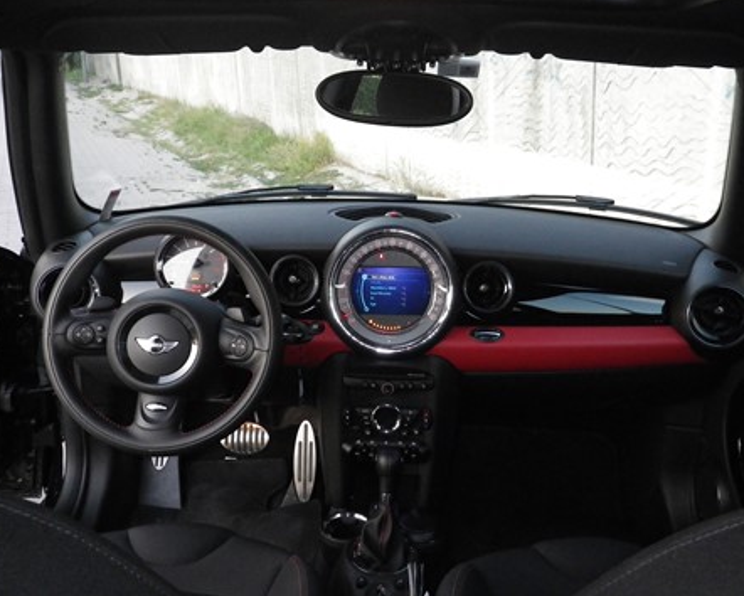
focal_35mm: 36
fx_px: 793
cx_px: 380
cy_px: 295
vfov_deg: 41.2
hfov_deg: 50.3
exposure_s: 1/50
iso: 400
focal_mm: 6.1
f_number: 3.8
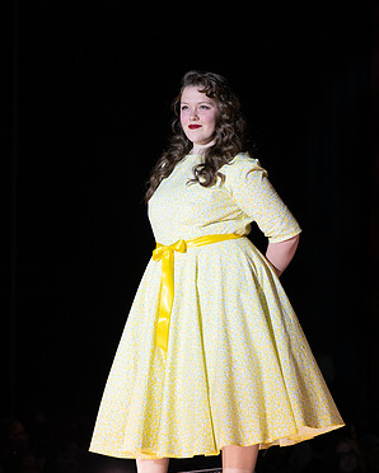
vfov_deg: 11.5
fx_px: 2340
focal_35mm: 167
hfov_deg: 9.3
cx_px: 180
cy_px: 259
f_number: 3.5
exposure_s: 1/500
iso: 800
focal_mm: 80
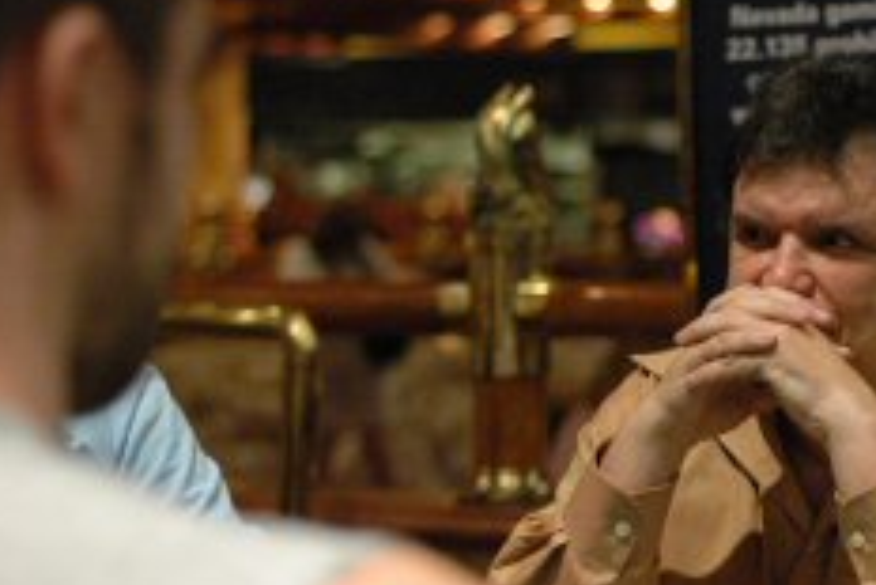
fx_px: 3676
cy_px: 530
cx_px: 857
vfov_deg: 9.1
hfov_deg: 13.4
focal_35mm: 151
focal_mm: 50
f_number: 2.2
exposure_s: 1/60
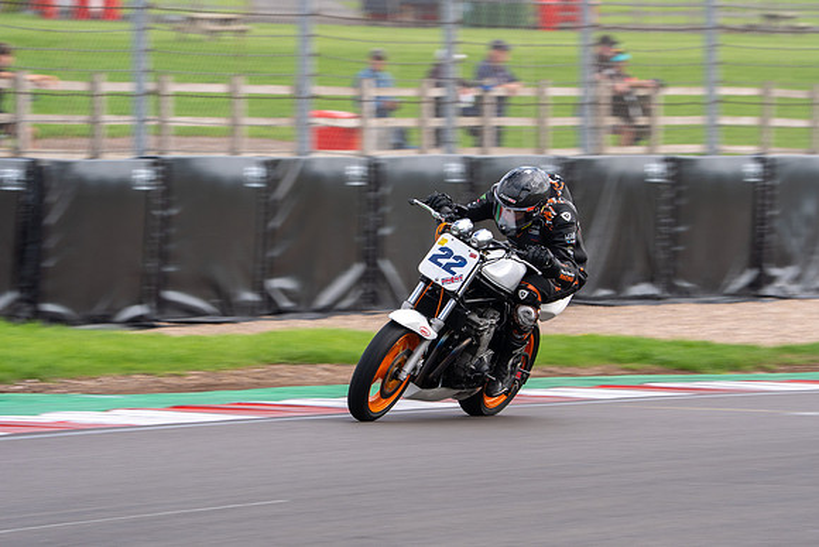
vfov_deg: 3.1
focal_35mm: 450
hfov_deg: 4.6
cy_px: 327
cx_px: 452
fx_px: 10241
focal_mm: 377
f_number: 13
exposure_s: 1/200
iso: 320
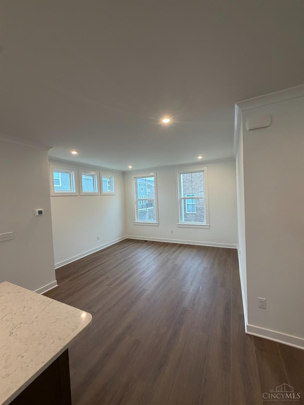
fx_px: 164
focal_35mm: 14
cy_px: 202
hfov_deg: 85.7
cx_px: 152
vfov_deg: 102.0
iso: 200
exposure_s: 1/120
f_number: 2.2
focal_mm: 2.22
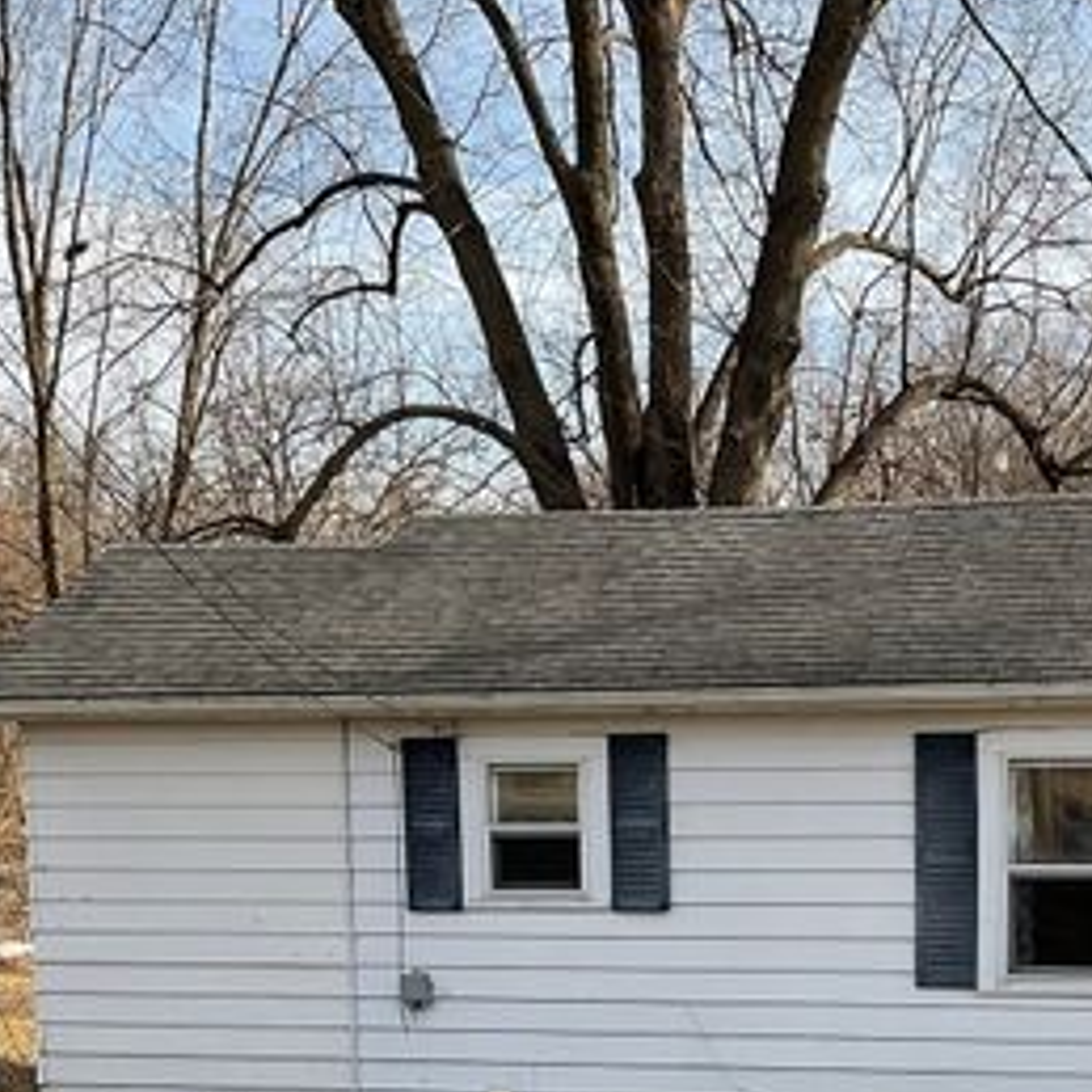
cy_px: 1081
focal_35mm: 66
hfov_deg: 26.0
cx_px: 713
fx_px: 2356
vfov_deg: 24.9
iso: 16
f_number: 1.8
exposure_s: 1/842
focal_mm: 3
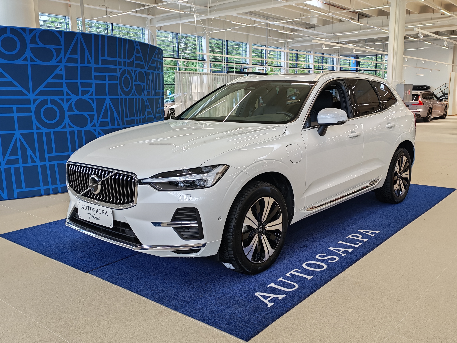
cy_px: 172
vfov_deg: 41.8
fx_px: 449
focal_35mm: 34
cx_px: 228
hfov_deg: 54.0
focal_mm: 6.12
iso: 178
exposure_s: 1/100
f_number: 1.9
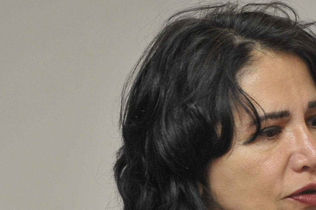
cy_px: 278
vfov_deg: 5.3
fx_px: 2272
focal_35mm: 259
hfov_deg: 7.9
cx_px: 386
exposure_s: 1/250
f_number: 2.8
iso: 2000
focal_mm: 80
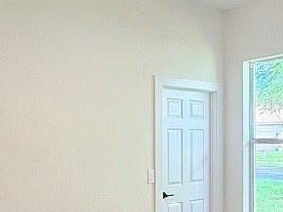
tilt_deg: -1.0
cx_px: 204
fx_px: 392
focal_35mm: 48
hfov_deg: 38.9
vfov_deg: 30.1
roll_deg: +0.4
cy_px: 139
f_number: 2.2
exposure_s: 1/120
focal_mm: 2.22
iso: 250
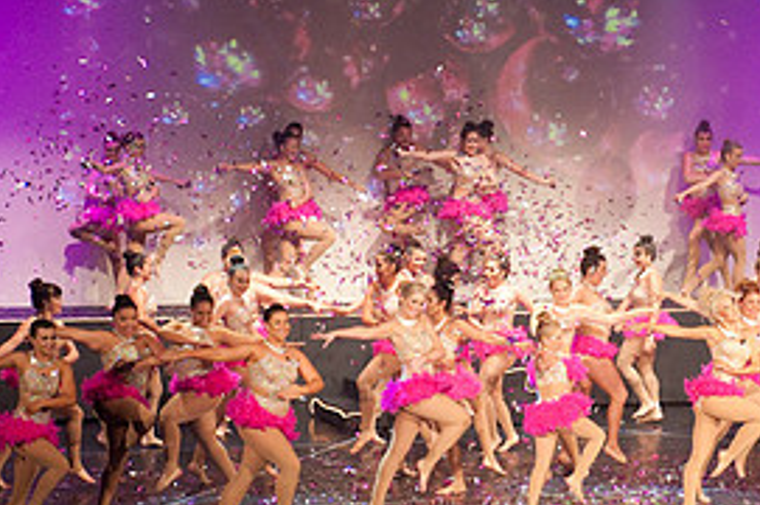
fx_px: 3163
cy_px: 216
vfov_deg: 9.1
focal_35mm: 150
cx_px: 510
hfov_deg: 13.7
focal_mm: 70
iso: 3200
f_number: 4
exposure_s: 1/200
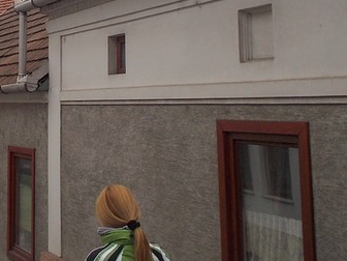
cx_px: 7
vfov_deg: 20.4
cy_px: -17
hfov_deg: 26.8
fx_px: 692
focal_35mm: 69
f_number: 3.3
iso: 80
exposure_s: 1/400
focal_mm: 4.1
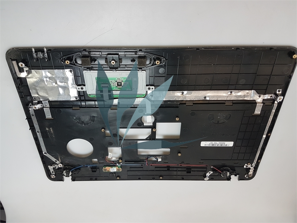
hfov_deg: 67.3
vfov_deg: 53.1
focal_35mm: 26
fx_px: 223
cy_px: 112
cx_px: 148
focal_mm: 4.2
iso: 80
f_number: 1.7
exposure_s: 1/100
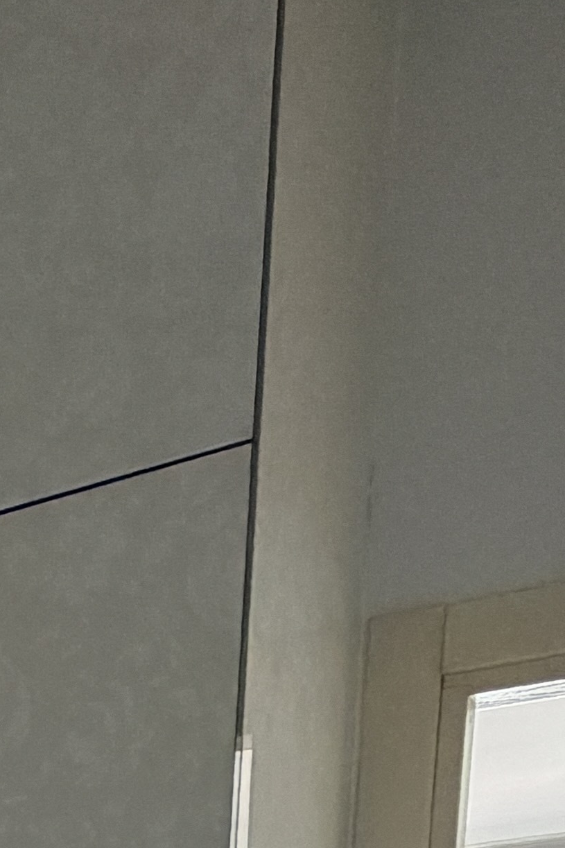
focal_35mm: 68
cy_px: 1357
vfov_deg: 22.6
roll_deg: -0.9
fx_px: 1601
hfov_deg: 15.4
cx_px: -611
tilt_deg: -4.3
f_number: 2.2
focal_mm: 2.22
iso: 320
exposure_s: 1/88
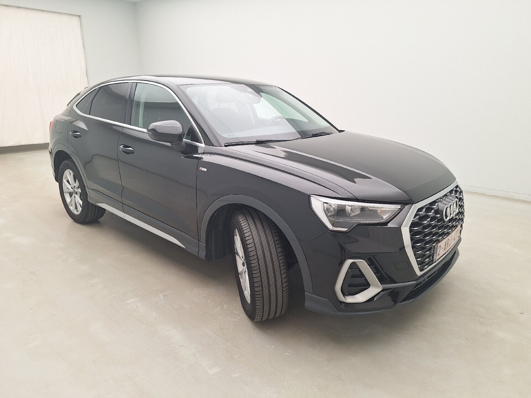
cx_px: 266
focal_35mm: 23
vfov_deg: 58.9
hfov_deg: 73.9
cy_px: 199
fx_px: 353
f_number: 1.8
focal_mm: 5.54
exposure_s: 1/100
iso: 50
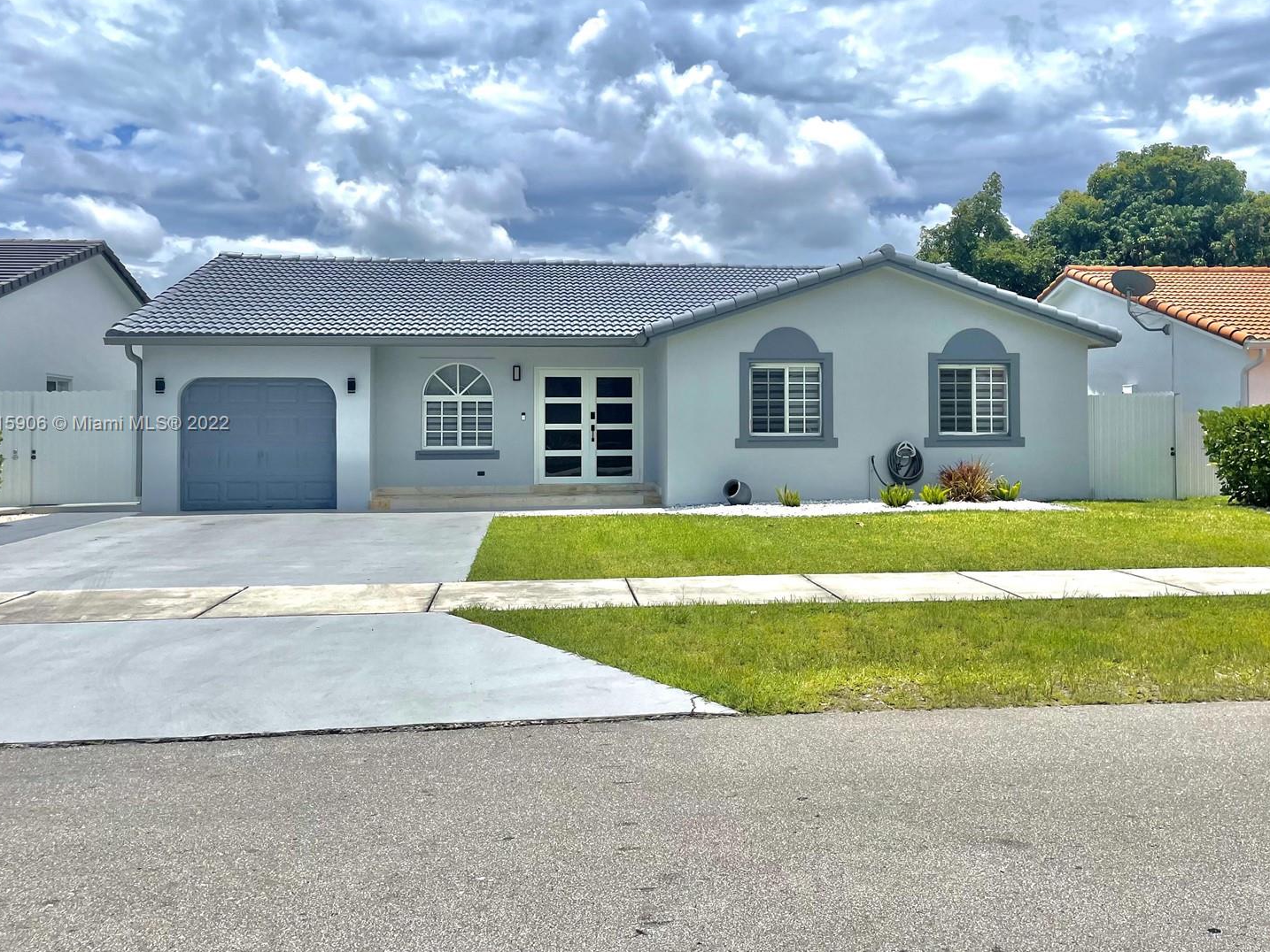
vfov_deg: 48.2
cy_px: 425
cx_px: 654
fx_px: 1064
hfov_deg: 61.6
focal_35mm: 29
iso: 32
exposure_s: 1/9804
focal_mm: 4.2
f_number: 1.6
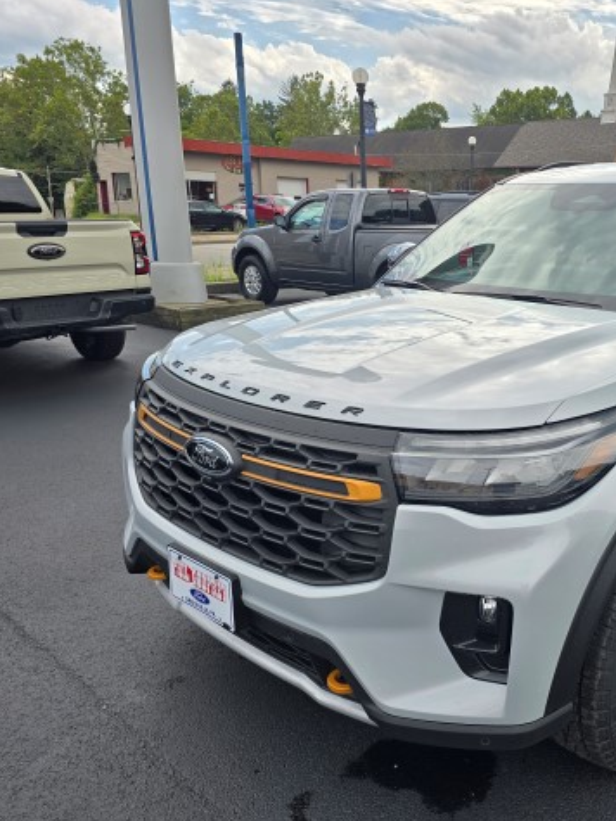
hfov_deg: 43.3
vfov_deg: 58.4
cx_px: 491
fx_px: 736
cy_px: 413
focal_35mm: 31
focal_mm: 6.3
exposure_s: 1/465
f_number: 1.7
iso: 12
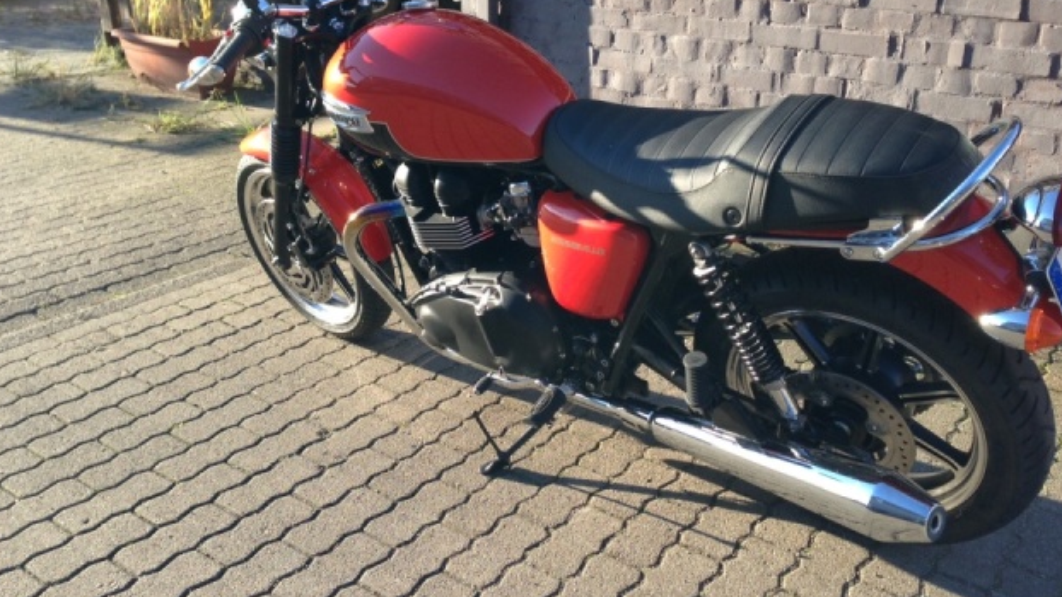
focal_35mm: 37
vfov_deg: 31.9
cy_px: 227
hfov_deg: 54.0
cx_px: 524
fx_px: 1042
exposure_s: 1/253
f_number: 2.4
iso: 50
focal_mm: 4.13
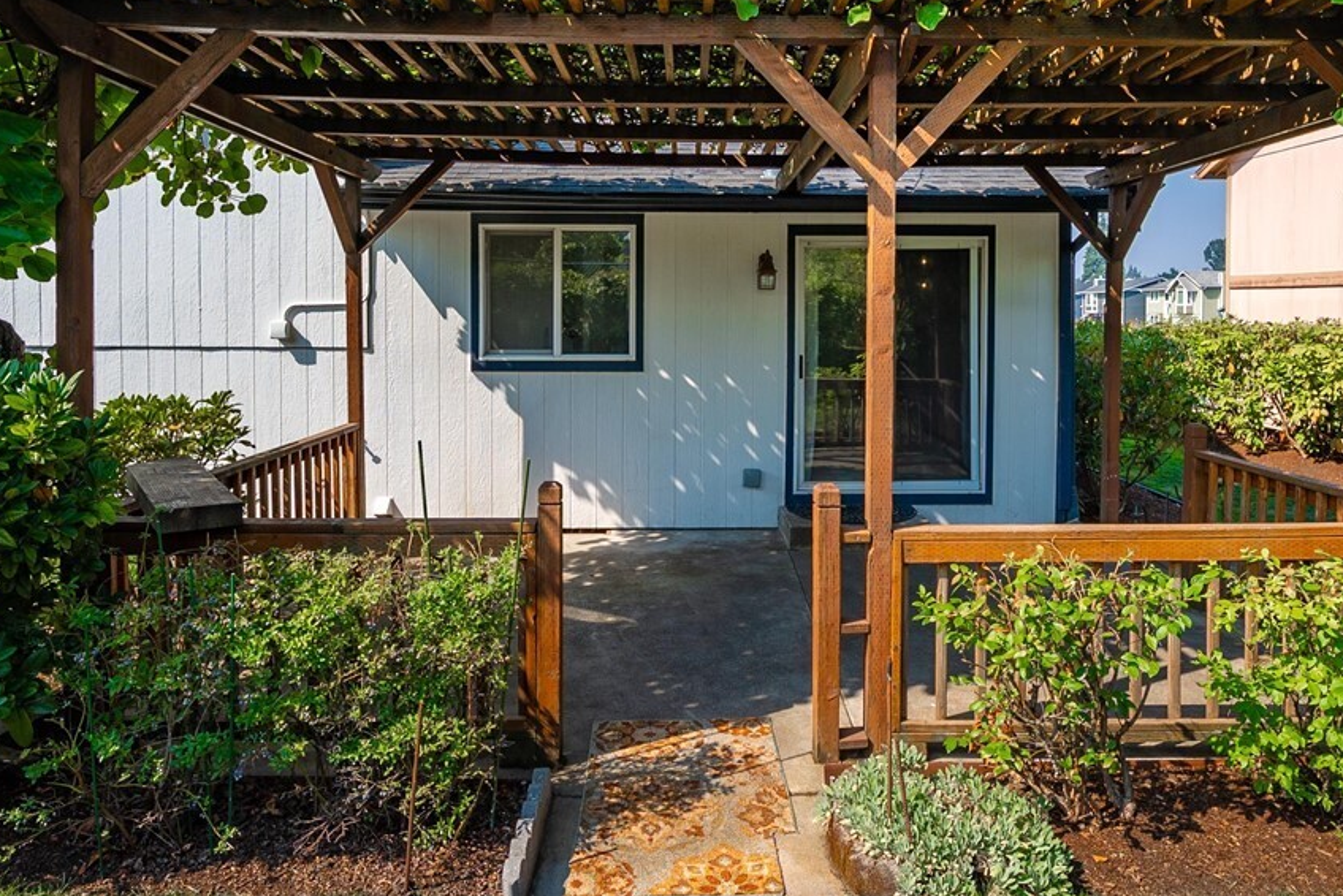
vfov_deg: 52.5
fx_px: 896
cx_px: 687
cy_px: 325
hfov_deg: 73.7
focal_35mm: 24
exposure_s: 1/160
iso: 80
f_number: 7.1
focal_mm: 12
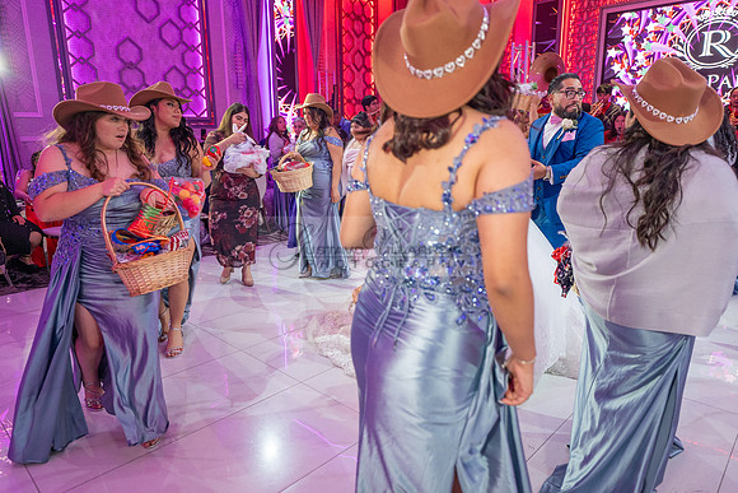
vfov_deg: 53.2
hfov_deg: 73.7
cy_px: 246
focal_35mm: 24
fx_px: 492
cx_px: 369
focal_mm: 24
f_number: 2.8
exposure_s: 1/200
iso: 1250
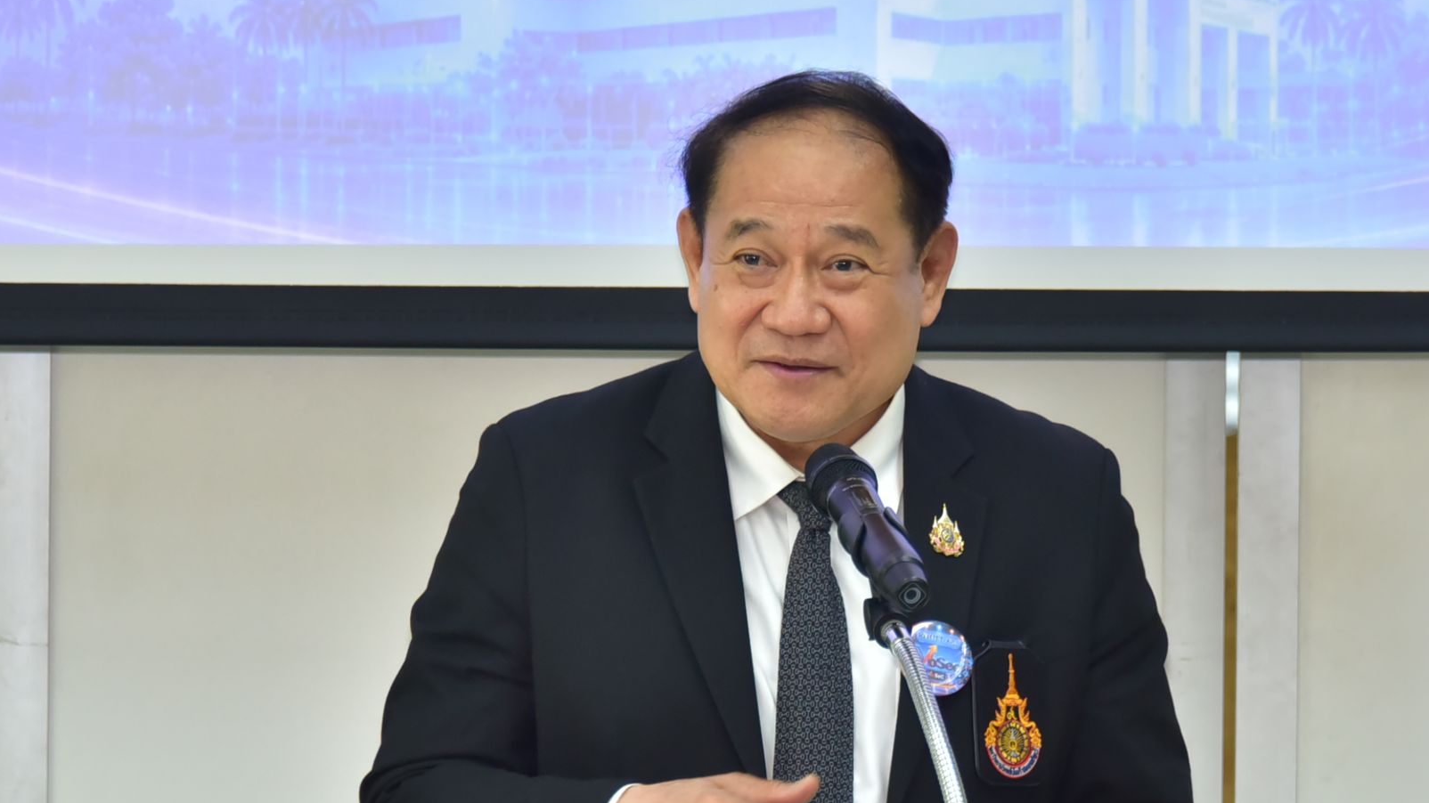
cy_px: 537
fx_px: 11139
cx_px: 854
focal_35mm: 294
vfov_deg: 4.1
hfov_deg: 7.3
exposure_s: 1/160
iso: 2000
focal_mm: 180
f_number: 5.6
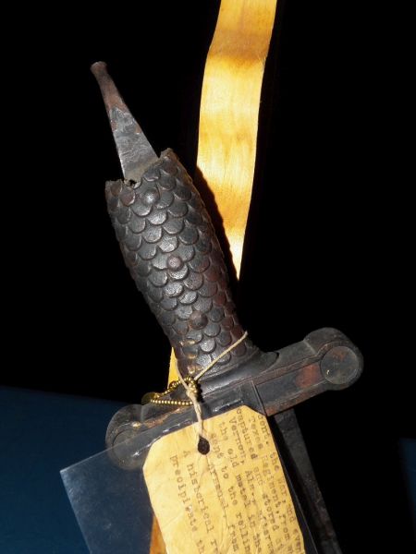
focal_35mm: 35
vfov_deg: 52.6
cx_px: 208
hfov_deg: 40.7
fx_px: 561
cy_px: 277
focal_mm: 6.3
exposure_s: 1/125
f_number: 5
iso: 125
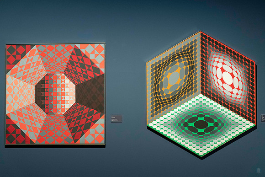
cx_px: 132
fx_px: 367
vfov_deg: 27.1
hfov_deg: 39.7
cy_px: 88
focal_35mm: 50
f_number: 2.8
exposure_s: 1/100
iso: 3600
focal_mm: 48
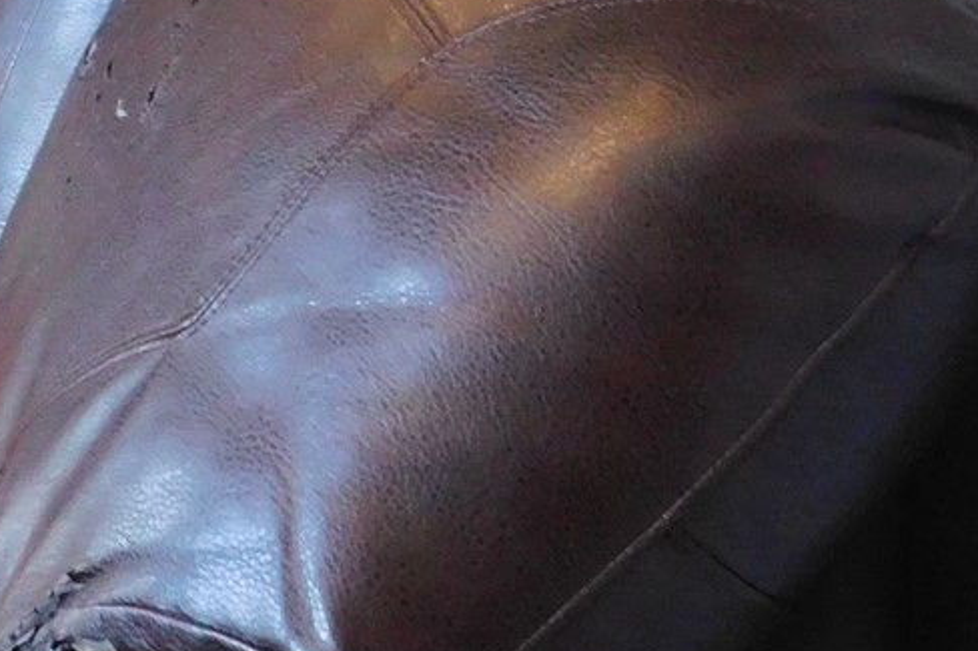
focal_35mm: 131
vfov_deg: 9.9
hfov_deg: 14.0
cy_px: -543
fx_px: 3557
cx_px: -736
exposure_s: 1/13
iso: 400
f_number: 3.2
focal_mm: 5.3
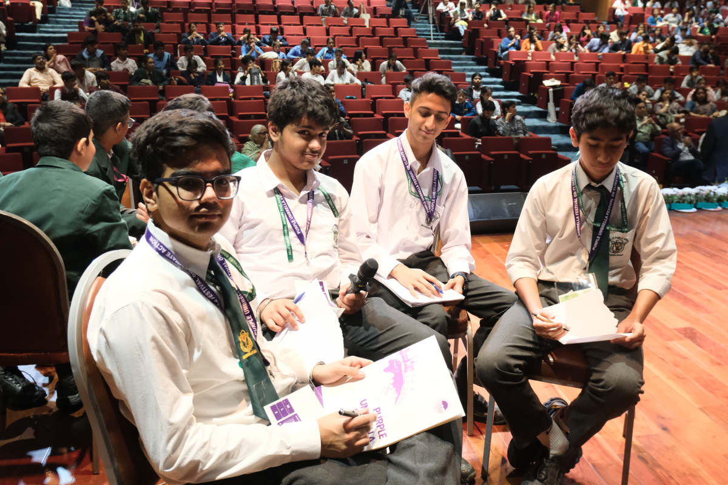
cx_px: 364
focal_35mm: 33
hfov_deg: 57.2
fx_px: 667
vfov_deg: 40.0
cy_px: 242
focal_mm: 22.1
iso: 3200
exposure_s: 1/28
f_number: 4.2
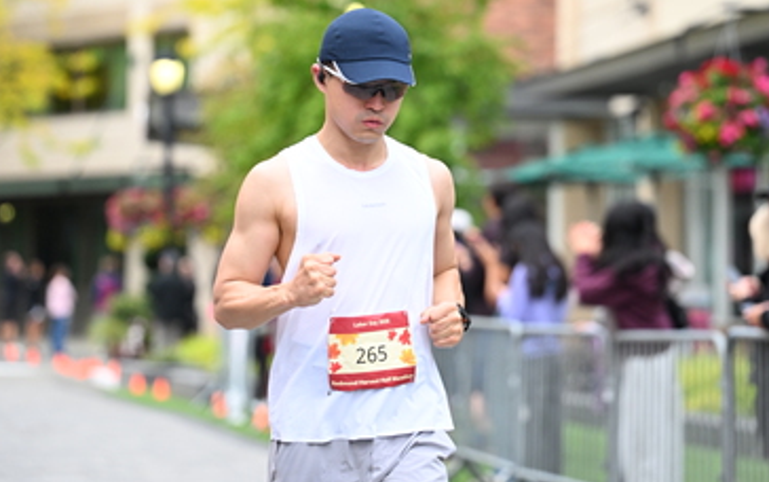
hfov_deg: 11.8
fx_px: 3712
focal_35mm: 177
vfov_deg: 7.4
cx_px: 386
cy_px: 169
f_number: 2.8
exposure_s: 1/2000
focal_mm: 115
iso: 1000
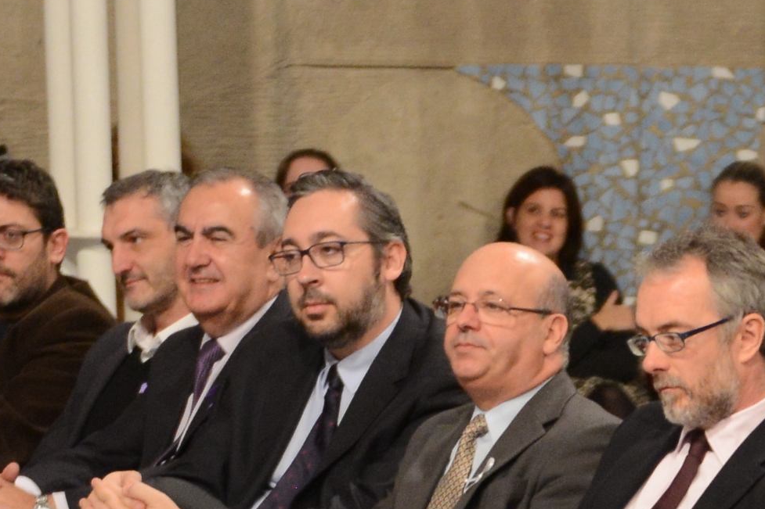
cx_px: 1062
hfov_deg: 8.9
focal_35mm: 226
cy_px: 1089
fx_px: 4801
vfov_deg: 5.9
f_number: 2.8
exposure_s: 1/100
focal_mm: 40
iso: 1600
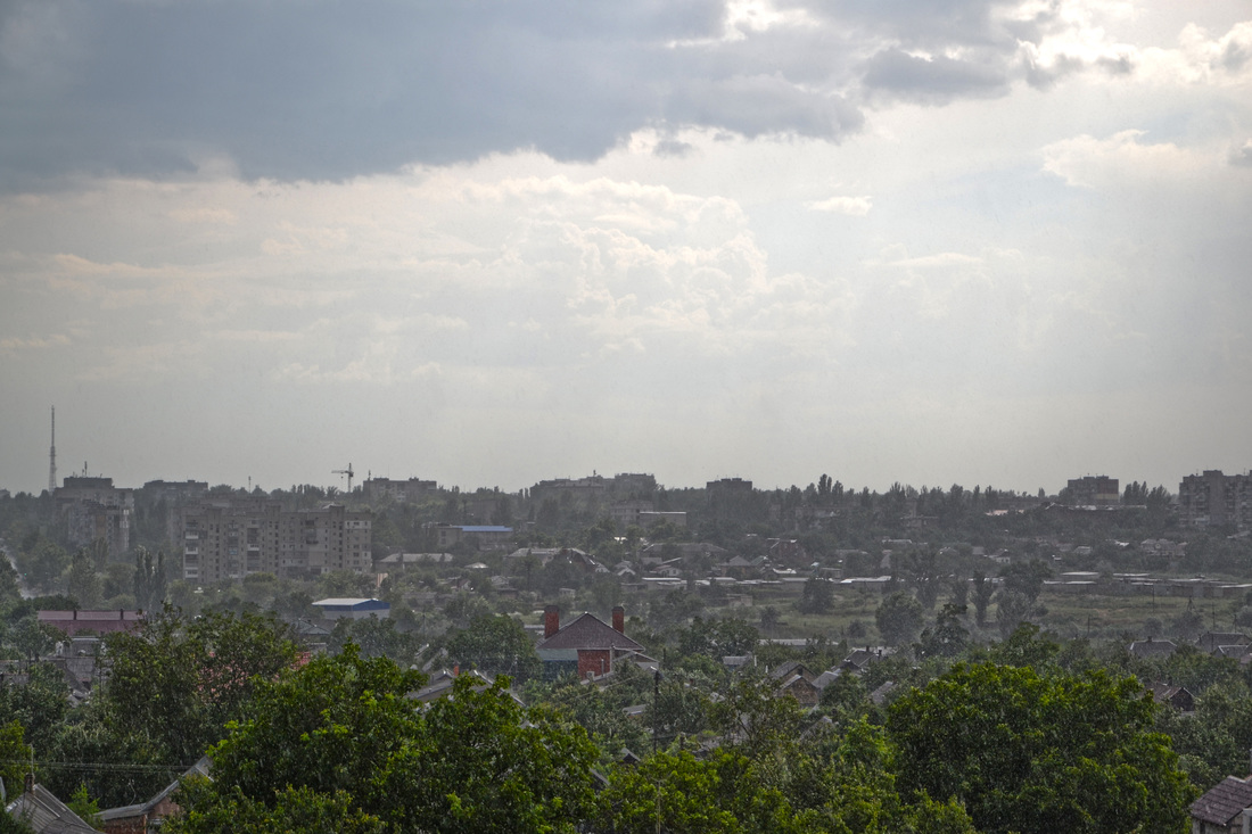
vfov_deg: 15.7
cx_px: 626
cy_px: 417
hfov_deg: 23.4
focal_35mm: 87
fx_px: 3025
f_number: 8
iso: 100
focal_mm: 58
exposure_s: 1/320
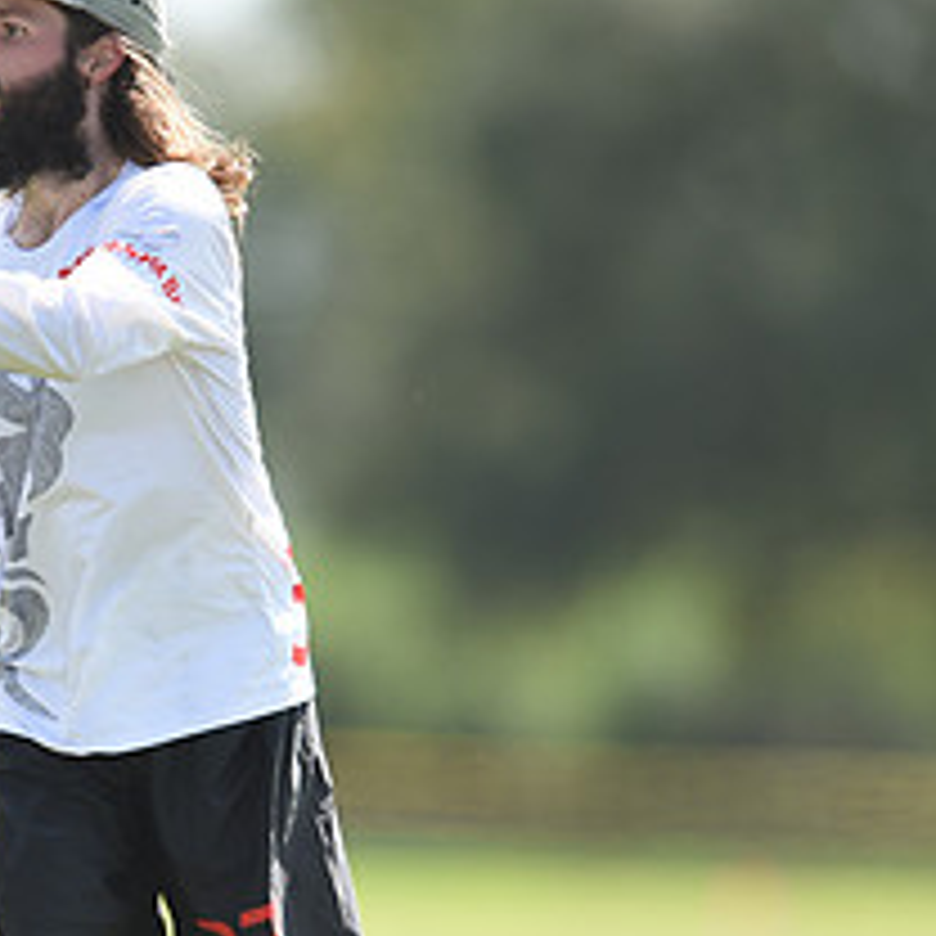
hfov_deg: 1.9
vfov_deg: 1.9
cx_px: 18
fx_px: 28940
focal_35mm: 946
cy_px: 702
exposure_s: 1/1600
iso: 200
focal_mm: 400
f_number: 2.8
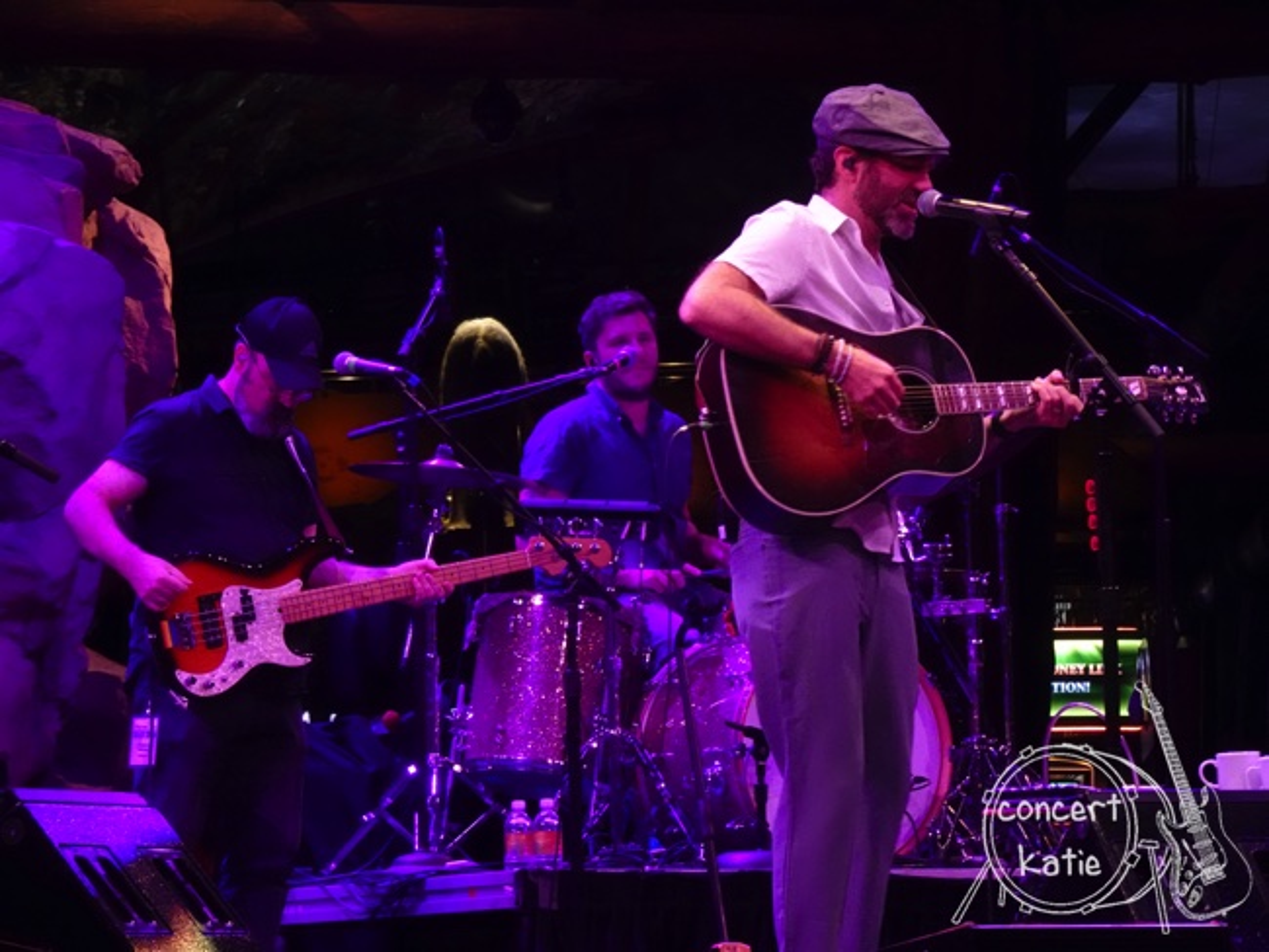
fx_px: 6711
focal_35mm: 183
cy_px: 476
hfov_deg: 10.8
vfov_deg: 8.1
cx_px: 634
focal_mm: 29.41
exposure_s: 1/60
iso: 800
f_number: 5.6
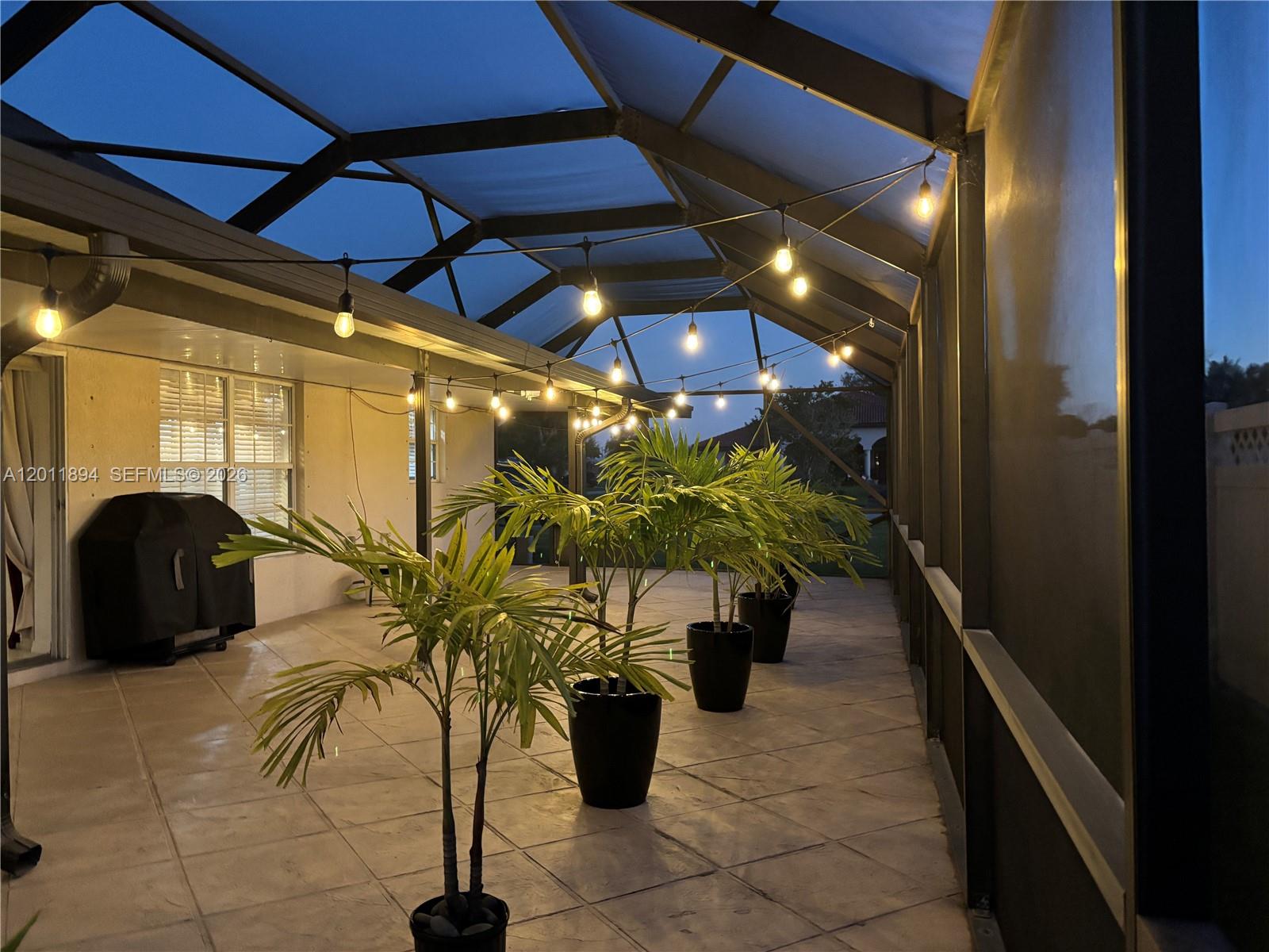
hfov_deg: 67.3
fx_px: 953
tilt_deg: -0.2
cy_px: 476
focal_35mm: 26
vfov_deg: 53.1
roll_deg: +0.5
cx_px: 634
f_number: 1.6
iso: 640
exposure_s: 1/30
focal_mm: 5.96
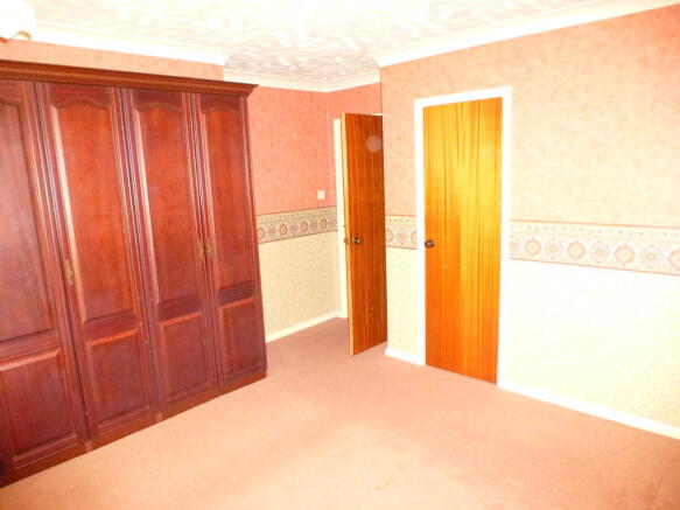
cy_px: 255
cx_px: 340
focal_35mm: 24
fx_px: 471
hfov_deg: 71.6
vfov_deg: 56.8
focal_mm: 4.3
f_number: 3.3
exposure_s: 1/60
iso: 1600
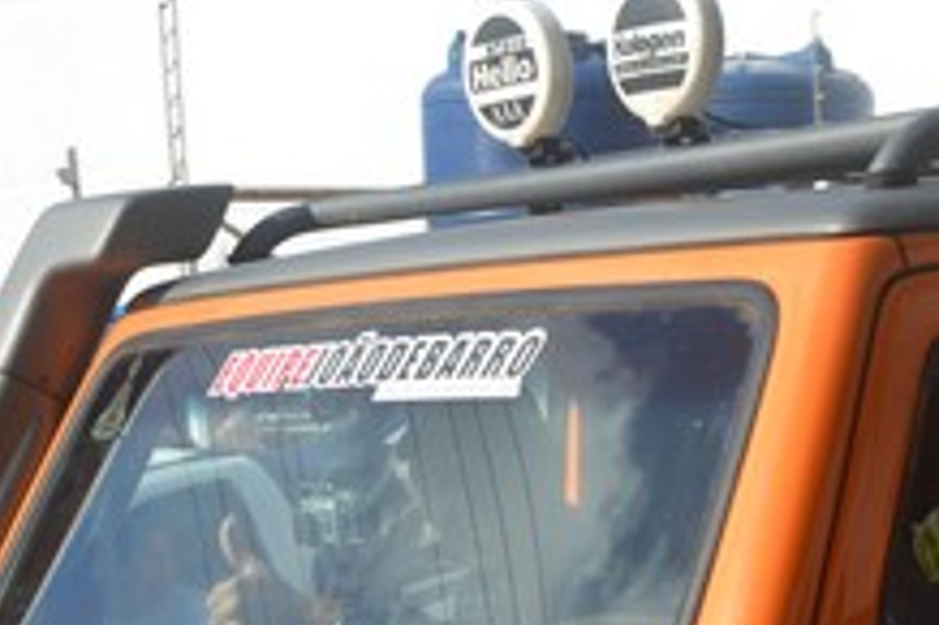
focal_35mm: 99
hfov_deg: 20.0
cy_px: 573
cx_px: 922
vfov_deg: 13.7
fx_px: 2580
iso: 100
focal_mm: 32
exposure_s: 1/320
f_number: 9
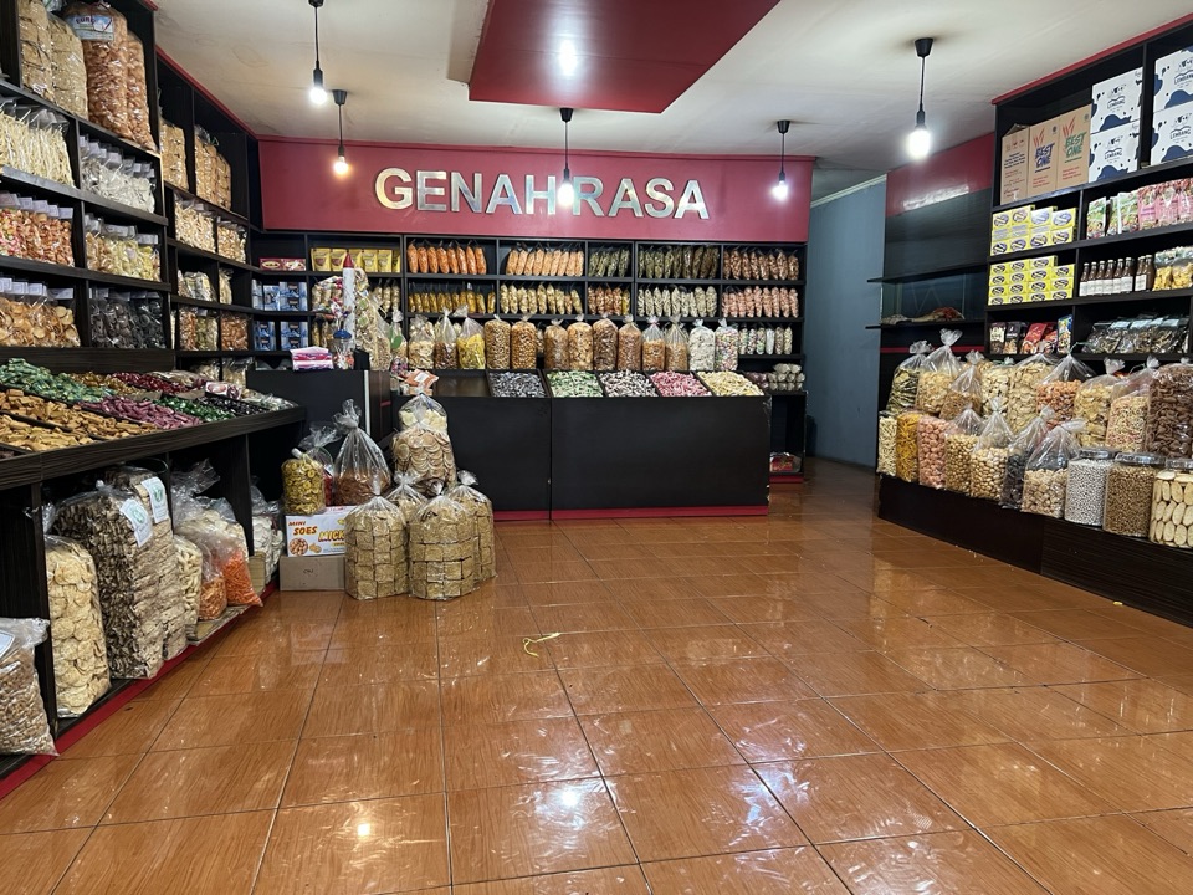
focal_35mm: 26
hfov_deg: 67.3
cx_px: 596
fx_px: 896
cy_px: 448
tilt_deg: -7.3
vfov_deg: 53.1
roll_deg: -1.1
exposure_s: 1/50
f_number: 1.5
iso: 200
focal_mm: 5.7
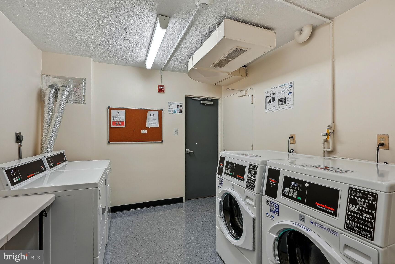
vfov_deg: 73.7
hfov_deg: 96.7
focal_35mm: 16
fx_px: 176
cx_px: 198
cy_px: 132
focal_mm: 16
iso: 800
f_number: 8
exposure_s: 1/25
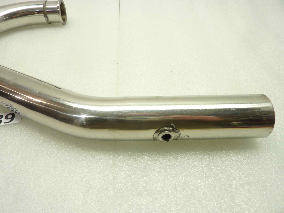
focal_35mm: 25
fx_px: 205
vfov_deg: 54.9
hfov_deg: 69.4
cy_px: 106
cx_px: 142
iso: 80
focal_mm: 4.1
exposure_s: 1/15
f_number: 3.3
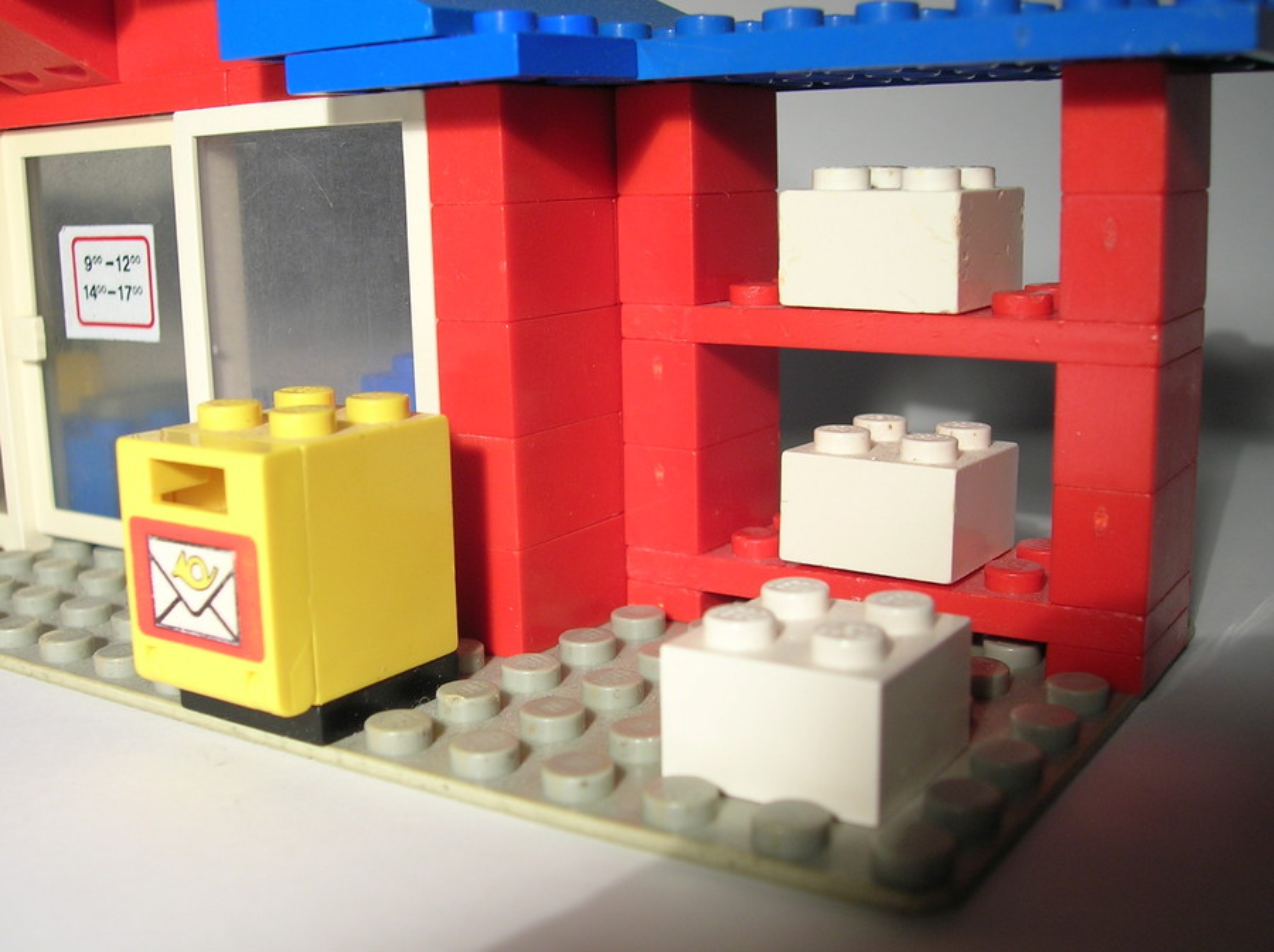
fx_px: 1397
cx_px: 637
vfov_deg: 37.7
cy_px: 476
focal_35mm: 38
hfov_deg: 49.0
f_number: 3
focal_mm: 6.4
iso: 50
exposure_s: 1/17.4
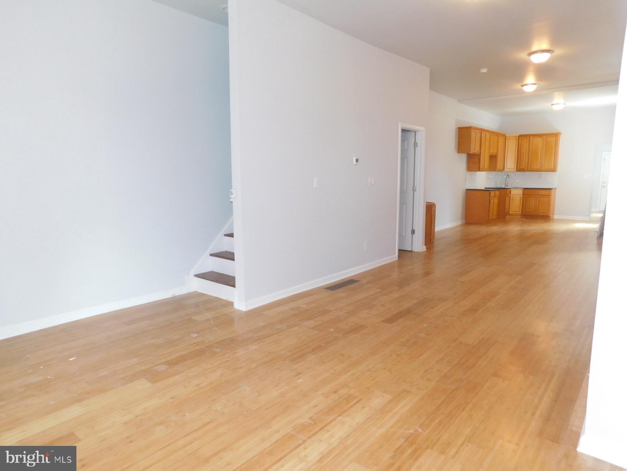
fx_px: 417
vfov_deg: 58.9
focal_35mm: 23
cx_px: 314
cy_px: 236
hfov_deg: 73.9
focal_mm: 4
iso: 200
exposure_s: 1/30
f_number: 3
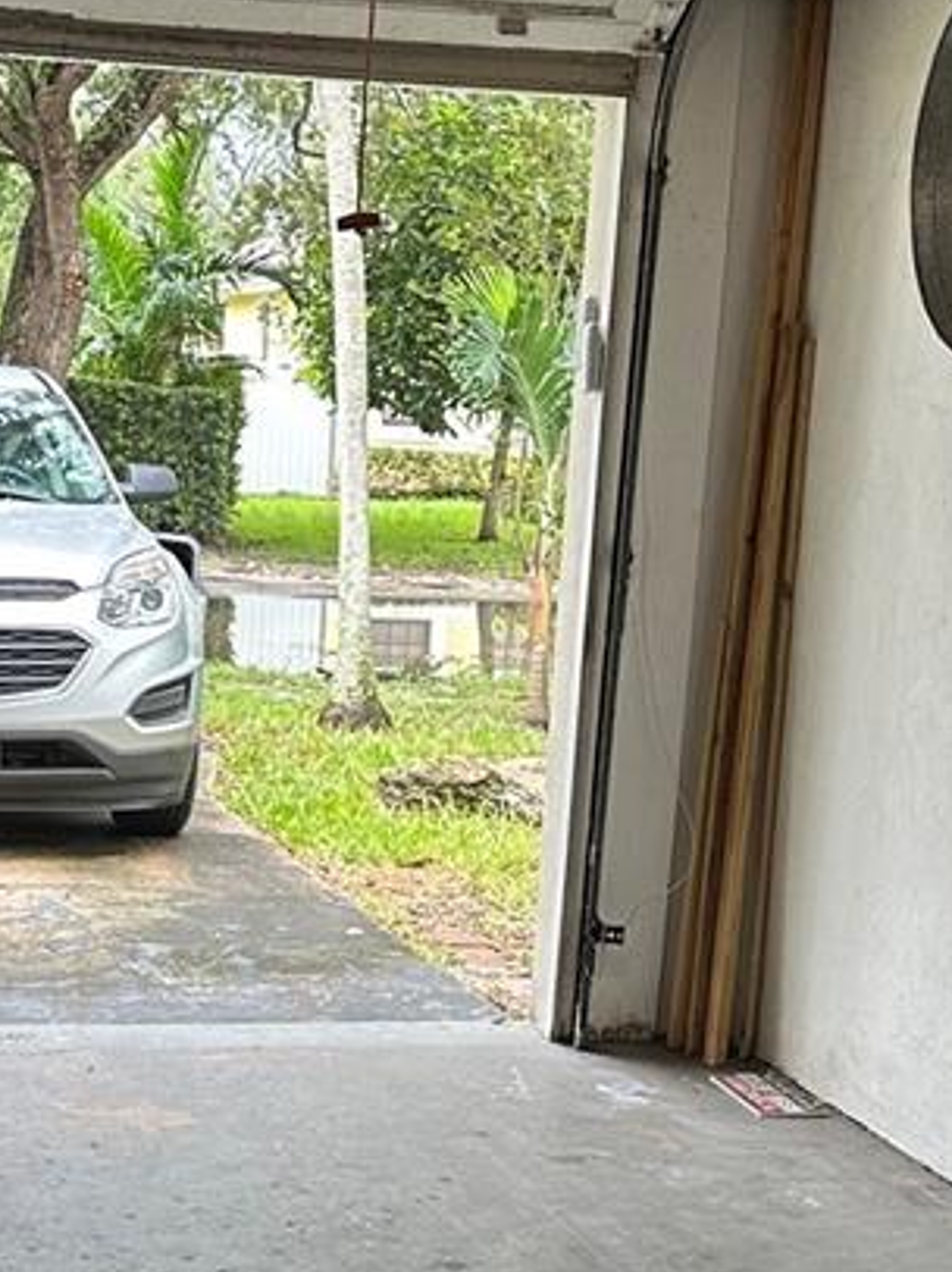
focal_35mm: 71
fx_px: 2606
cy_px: 956
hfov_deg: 20.6
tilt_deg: -11.9
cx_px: 247
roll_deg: -3.4
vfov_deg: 27.0
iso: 200
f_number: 1.78
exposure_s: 1/60
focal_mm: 6.86
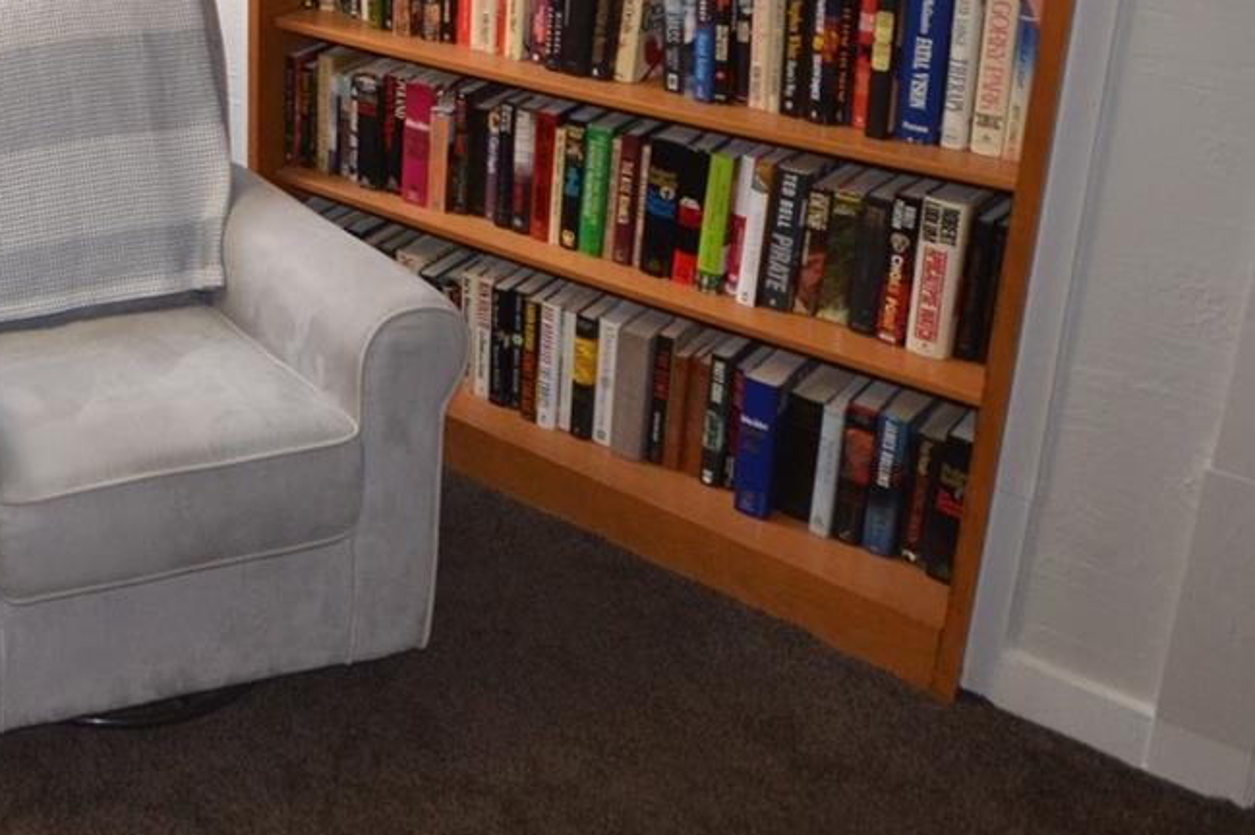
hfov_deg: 42.2
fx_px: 1289
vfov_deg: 32.2
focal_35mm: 37
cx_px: -89
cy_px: -54
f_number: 4
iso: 640
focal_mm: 10
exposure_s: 1/60
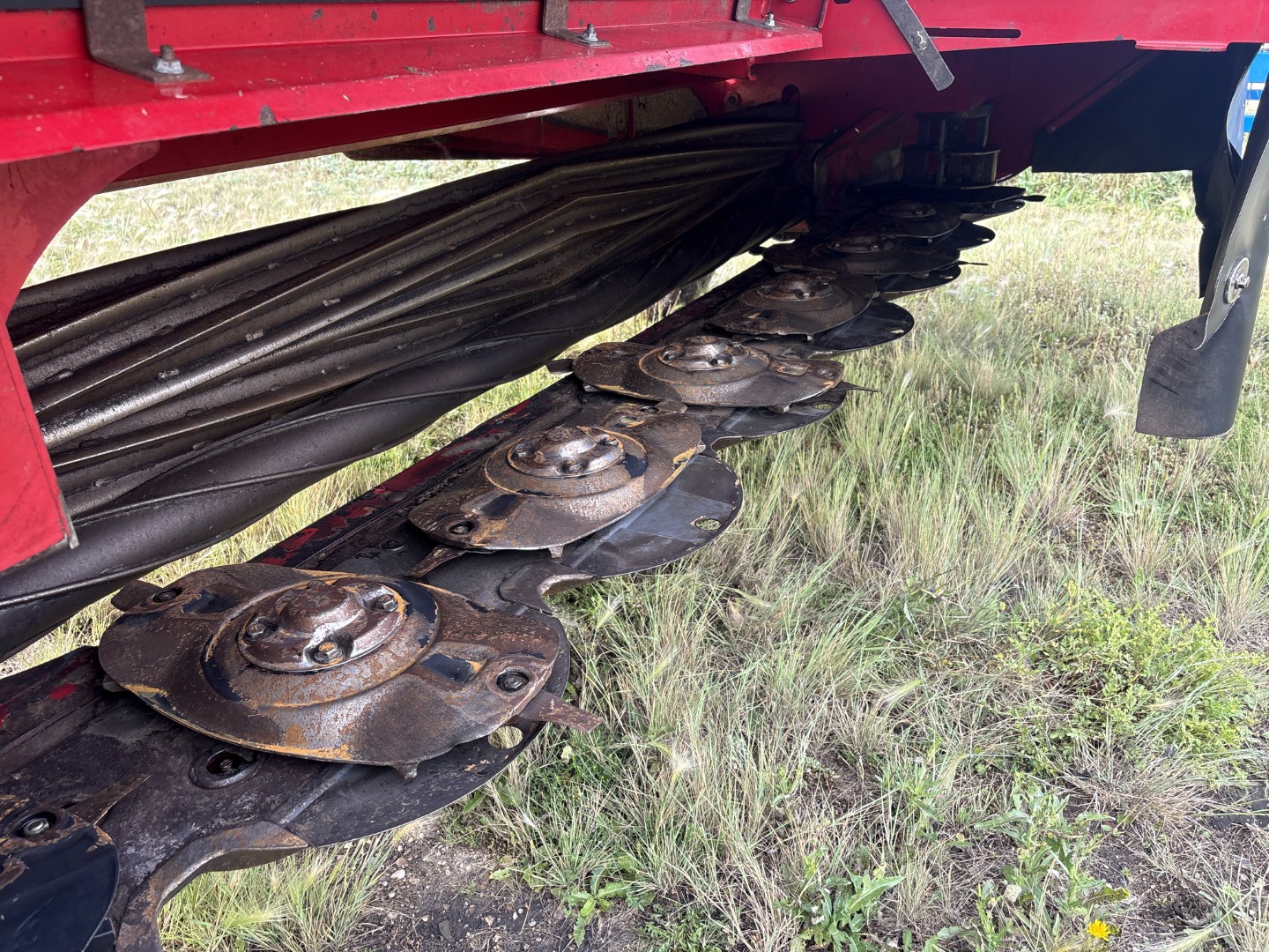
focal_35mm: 26
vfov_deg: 53.1
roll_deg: +1.0
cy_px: 476
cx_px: 634
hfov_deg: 67.3
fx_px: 953
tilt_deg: -23.7
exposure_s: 1/246
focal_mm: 5.96
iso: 64
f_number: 1.6
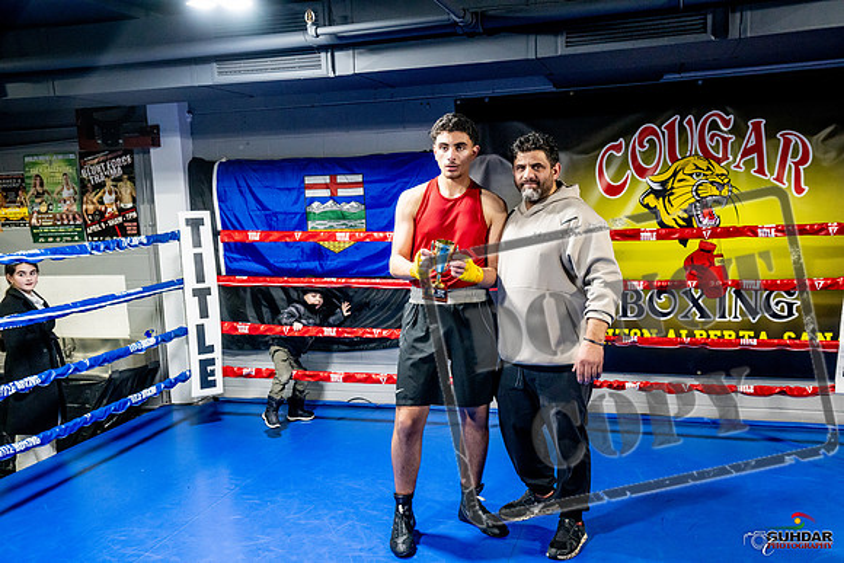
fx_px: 821
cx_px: 422
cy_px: 282
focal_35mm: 35
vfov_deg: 37.9
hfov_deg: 54.4
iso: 5000
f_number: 5
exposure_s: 1/160
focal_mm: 35
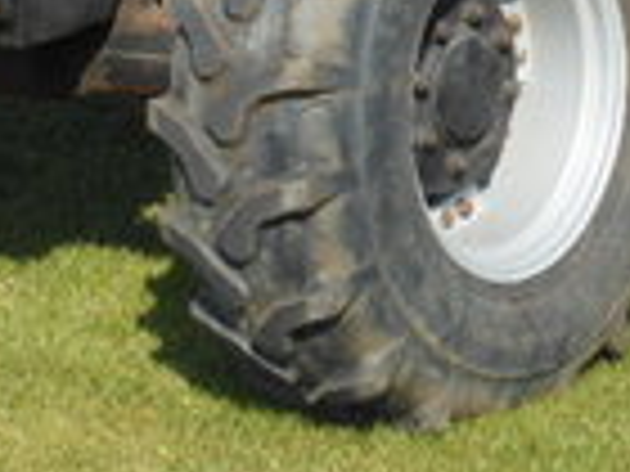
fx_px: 3185
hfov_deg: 11.3
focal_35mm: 175
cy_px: -292
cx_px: 446
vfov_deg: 8.3
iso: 80
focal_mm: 8.1
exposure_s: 1/320
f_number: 4.6
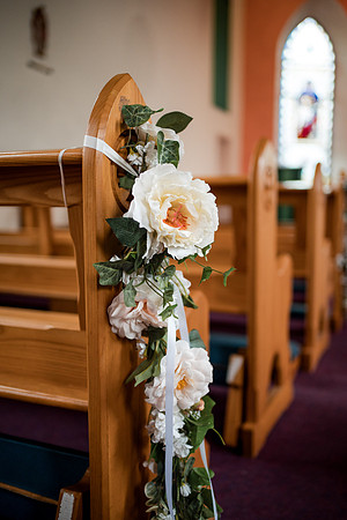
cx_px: 174
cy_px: 260
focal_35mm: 35
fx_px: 506
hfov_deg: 37.9
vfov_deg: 54.4
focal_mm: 35
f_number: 1.8
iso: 640
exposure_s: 1/500
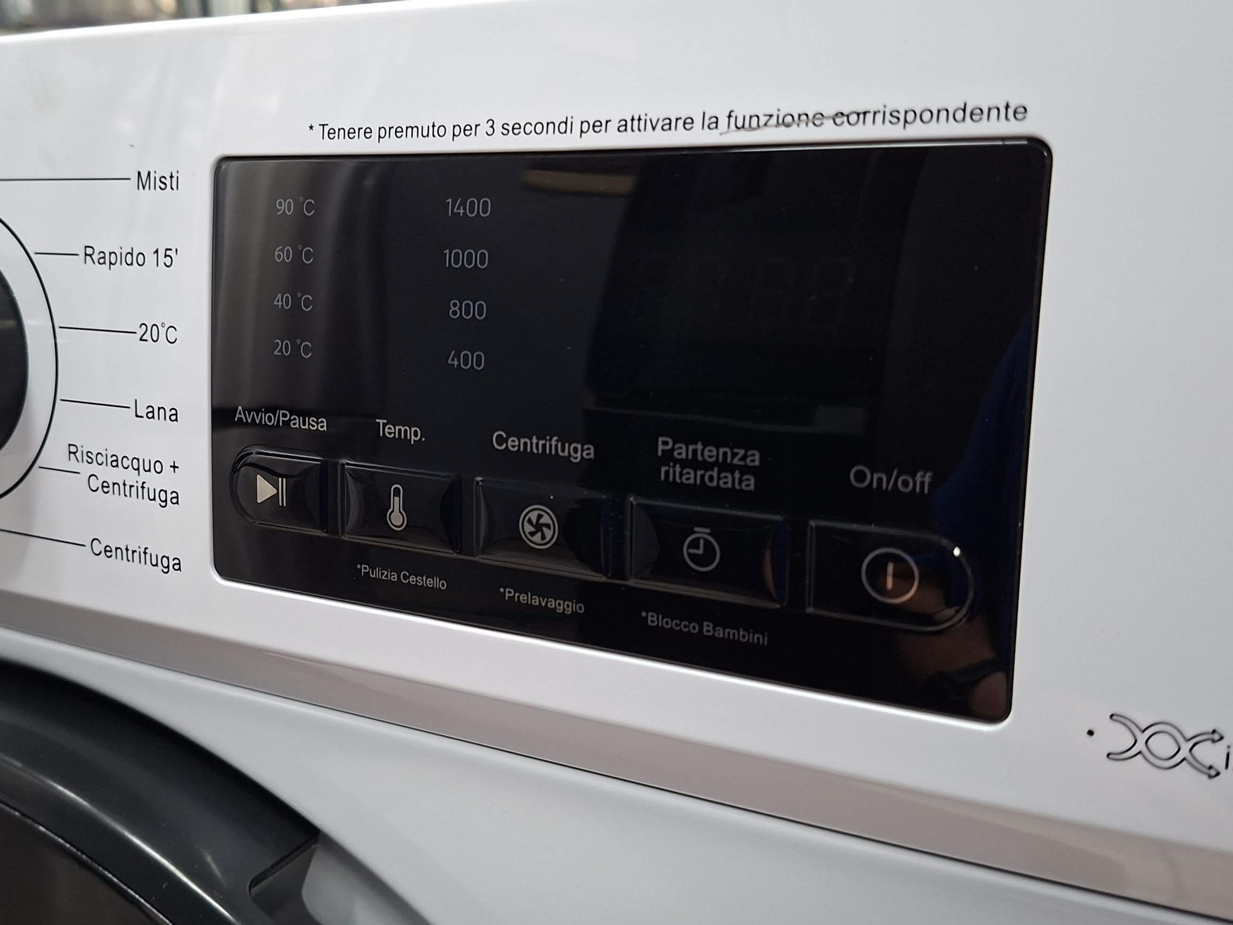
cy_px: 433
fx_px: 1247
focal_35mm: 35
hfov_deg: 52.4
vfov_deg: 40.7
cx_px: 514
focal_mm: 5.54
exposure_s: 1/33
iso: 250
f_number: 1.8
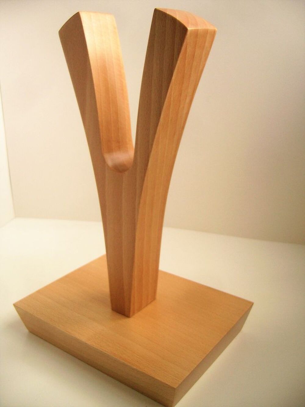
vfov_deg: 52.6
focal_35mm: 35
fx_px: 411
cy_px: 204
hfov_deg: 40.7
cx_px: 152
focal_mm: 5.8
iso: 100
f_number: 2.8
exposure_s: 1/20
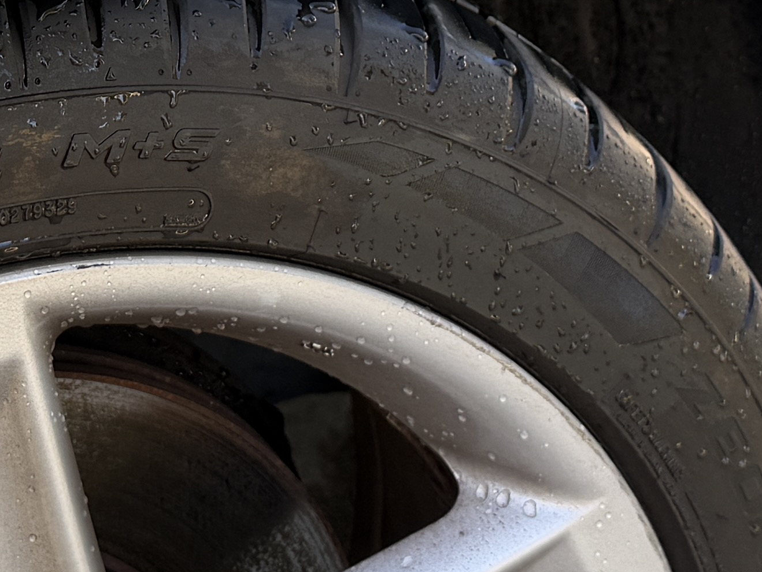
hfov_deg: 18.6
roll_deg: +2.5
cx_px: 87
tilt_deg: -18.1
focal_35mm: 104
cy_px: -61
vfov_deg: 13.9
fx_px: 2290
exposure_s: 1/188
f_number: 1.78
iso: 80
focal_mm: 6.76
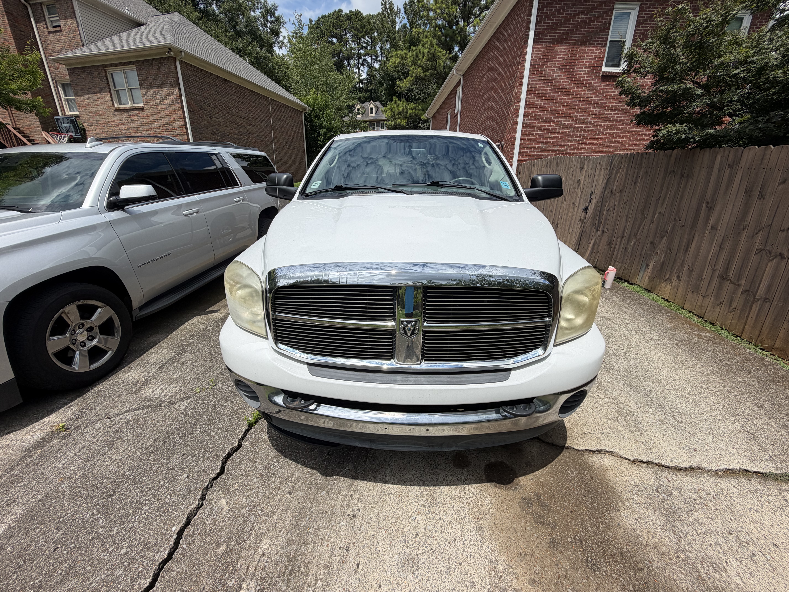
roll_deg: +0.0
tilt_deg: -18.8
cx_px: 394
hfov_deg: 102.1
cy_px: 296
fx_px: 319
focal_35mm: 14
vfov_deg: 85.7
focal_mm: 2.22
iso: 20
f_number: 2.2
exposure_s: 1/1285
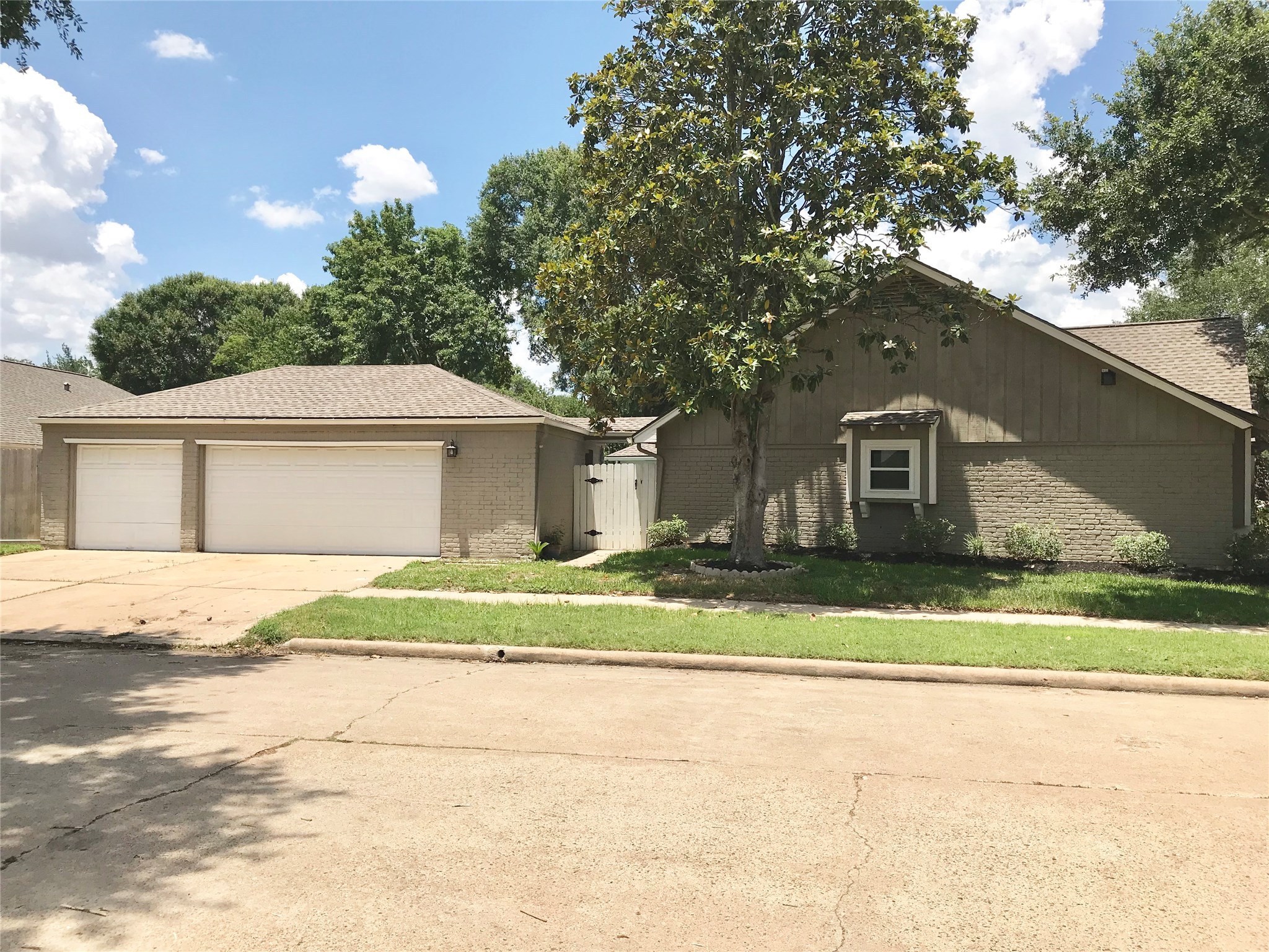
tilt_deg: -0.6
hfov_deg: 63.4
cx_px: 634
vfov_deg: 49.7
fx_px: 1026
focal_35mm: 28
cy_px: 476
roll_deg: -0.5
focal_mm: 3.99
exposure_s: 1/2283
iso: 20
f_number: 1.8
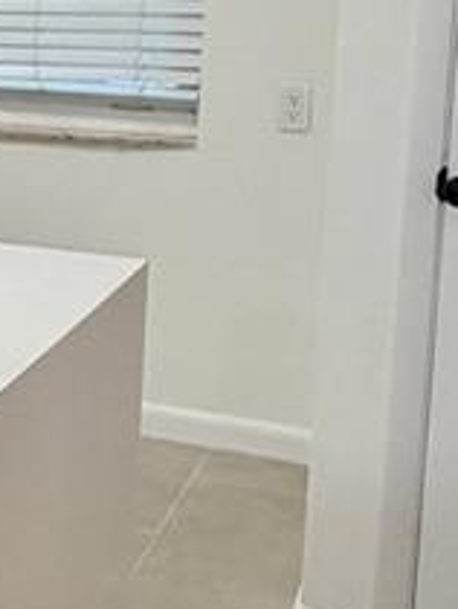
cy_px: 139
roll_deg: +1.0
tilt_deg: -8.4
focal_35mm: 80
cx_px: -455
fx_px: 1408
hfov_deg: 15.0
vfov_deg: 24.1
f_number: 2.2
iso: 320
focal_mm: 2.22
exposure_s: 1/120
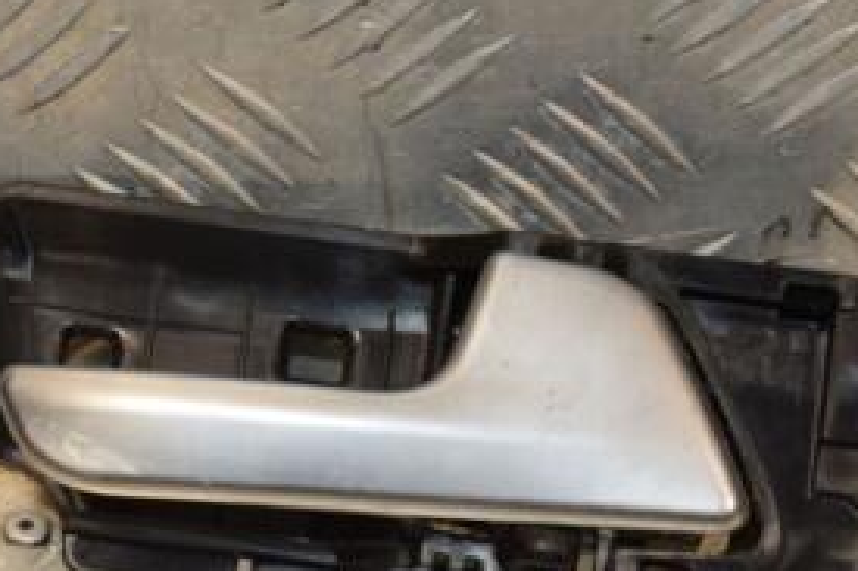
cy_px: 456
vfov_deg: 10.4
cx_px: 371
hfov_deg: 15.7
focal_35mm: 131
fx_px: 3120
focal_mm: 40
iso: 800
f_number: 8
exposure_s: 1/200
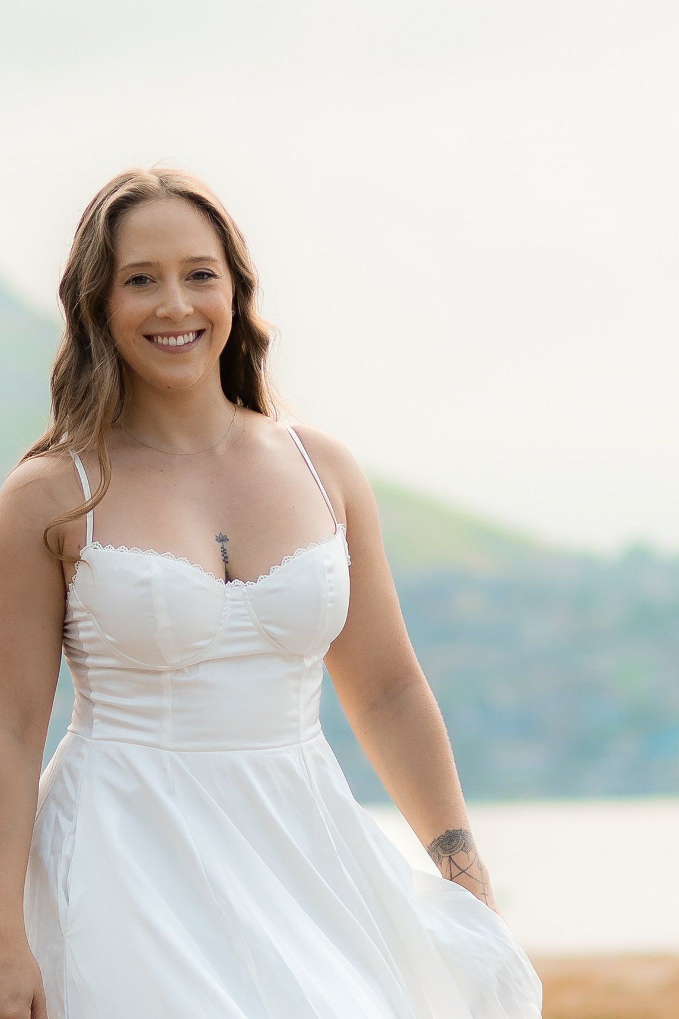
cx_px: 176
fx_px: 8064
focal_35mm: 285
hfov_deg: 4.8
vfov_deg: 7.2
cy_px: 688
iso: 100
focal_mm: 85
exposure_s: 1/800
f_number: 2.5
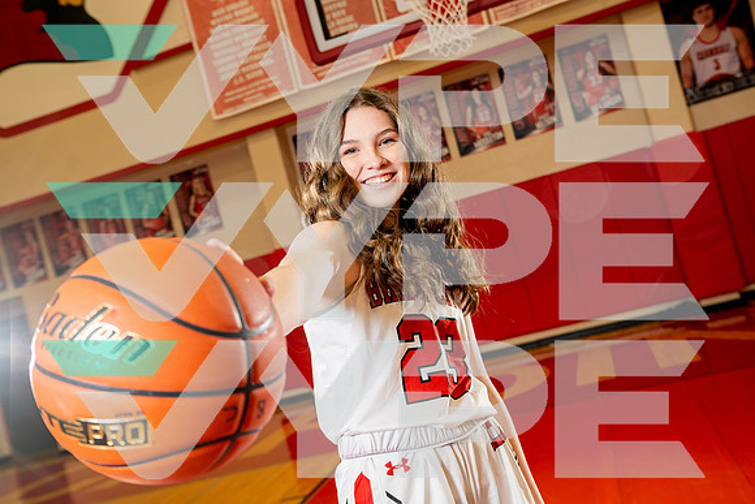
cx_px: 378
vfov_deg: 35.1
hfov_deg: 50.7
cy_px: 252
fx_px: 797
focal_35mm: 38
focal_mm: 38
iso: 500
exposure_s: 1/250
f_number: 4.5
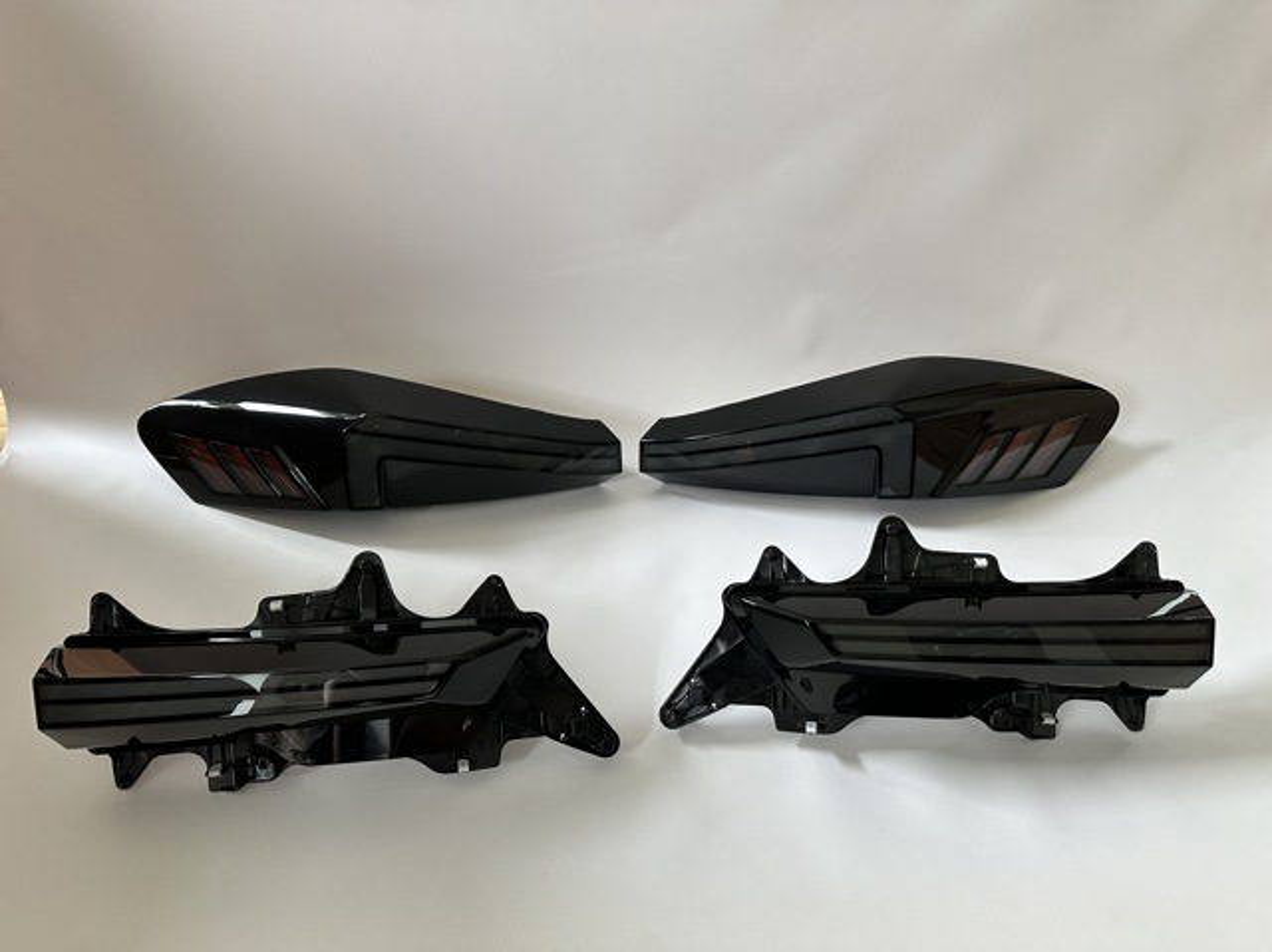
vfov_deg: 56.8
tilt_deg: -36.6
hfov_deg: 71.6
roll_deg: +0.7
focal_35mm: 24
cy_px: 476
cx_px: 636
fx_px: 881
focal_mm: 6.86
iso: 250
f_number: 1.78
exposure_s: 1/60
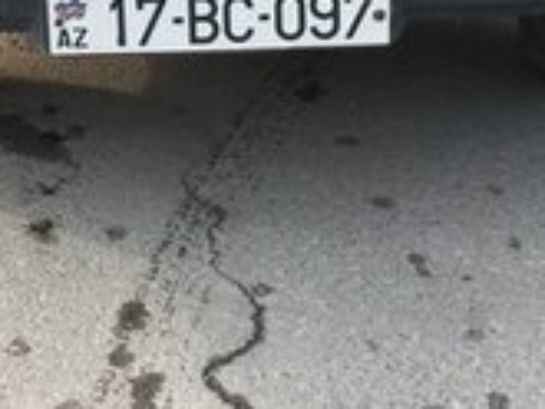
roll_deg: +0.9
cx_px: 182
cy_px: -170
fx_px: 1828
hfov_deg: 16.9
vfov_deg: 12.3
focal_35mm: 116
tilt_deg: -17.4
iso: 25
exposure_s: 1/234
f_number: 2.2
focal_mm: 4.15
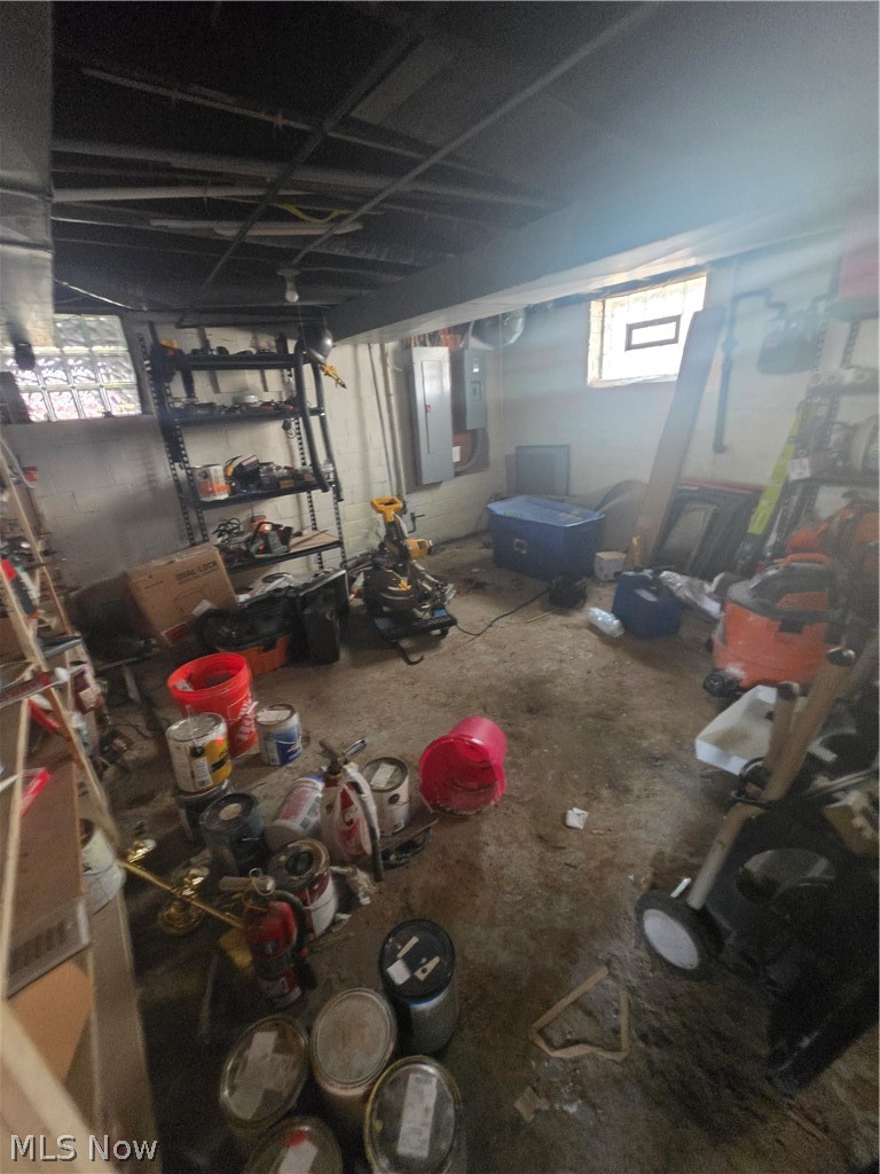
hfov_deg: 89.9
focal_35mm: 13
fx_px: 441
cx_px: 440
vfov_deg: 106.2
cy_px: 587
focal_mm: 2.2
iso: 1000
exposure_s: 1/60
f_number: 1.9
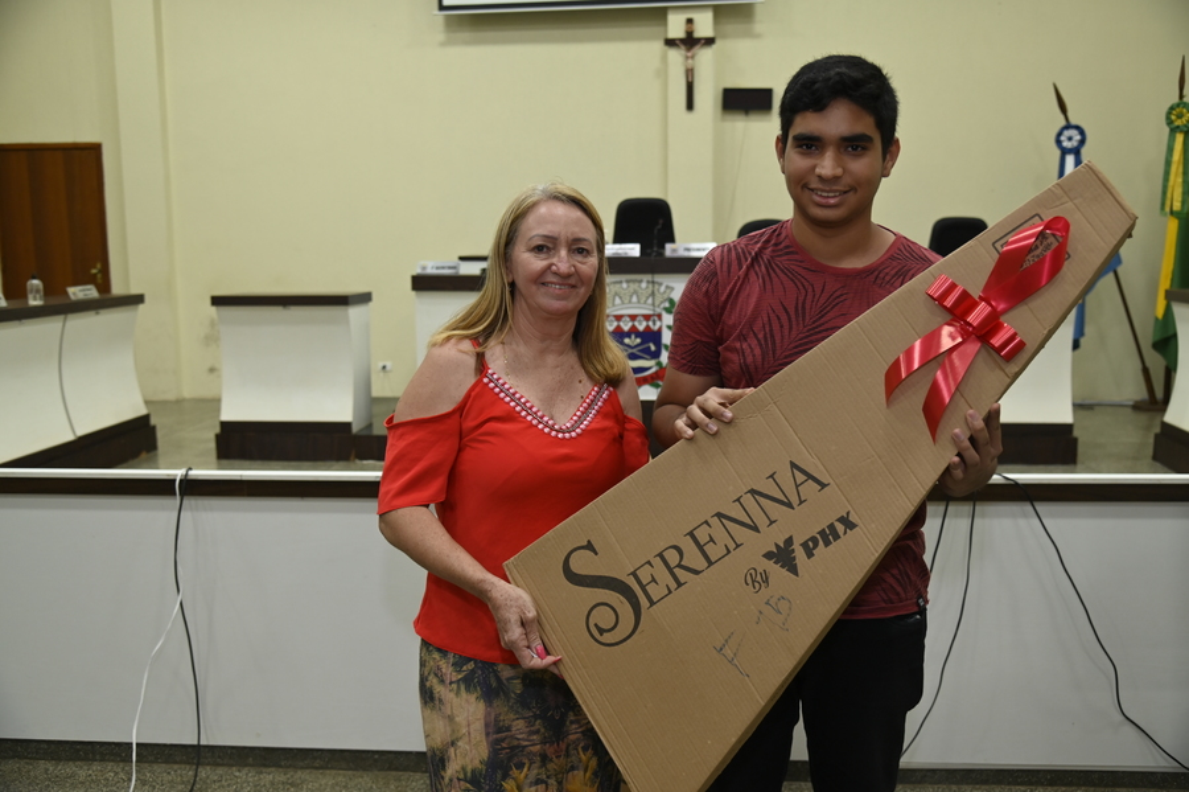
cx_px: 594
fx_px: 1122
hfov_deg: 55.8
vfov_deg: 38.8
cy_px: 396
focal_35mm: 34
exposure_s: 1/60
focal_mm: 34
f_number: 4
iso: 800
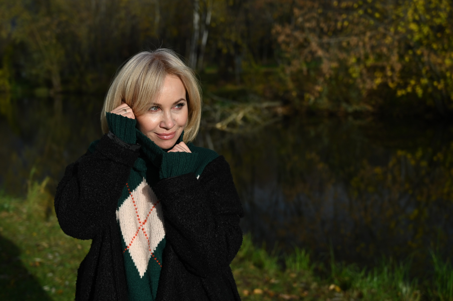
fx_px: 616
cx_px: 226
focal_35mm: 49
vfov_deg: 27.5
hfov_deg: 40.4
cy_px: 150
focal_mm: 49
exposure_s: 1/4000
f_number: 4
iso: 320
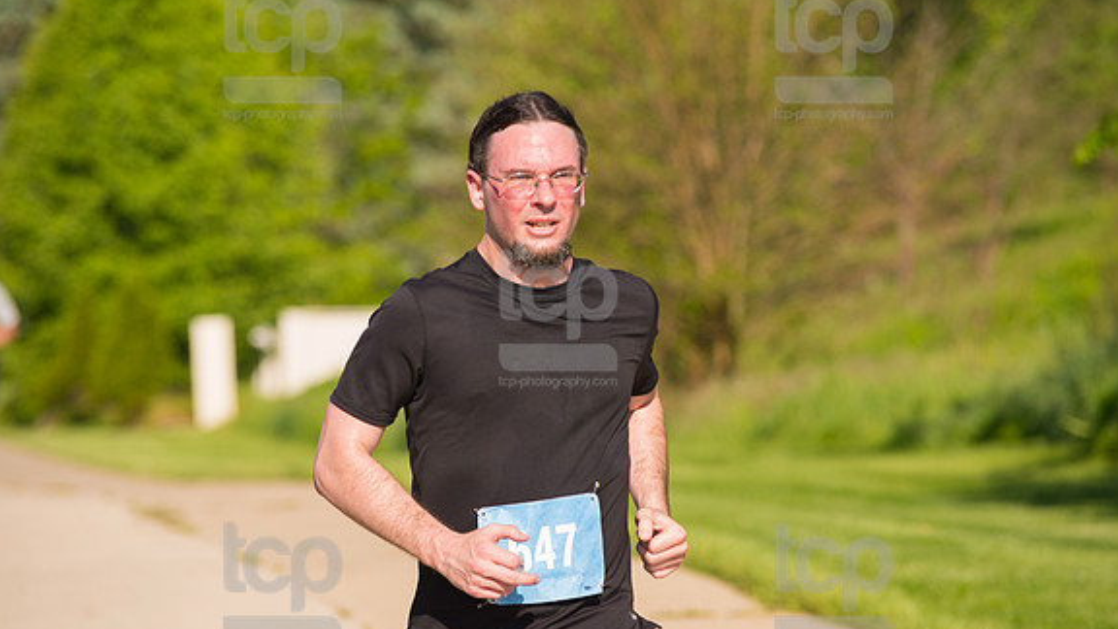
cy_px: 319
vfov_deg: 5.8
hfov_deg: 10.2
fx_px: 6255
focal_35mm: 211
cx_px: 559
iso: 400
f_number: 5.6
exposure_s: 1/2000
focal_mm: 200
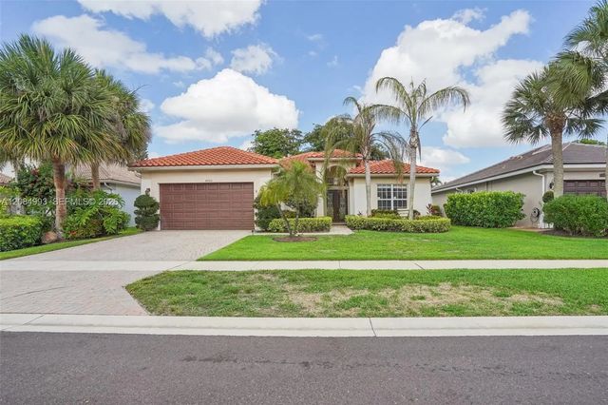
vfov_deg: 73.7
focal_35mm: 16
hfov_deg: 96.8
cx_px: 304
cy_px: 202
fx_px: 270
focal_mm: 16
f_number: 10
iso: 400
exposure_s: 1/640
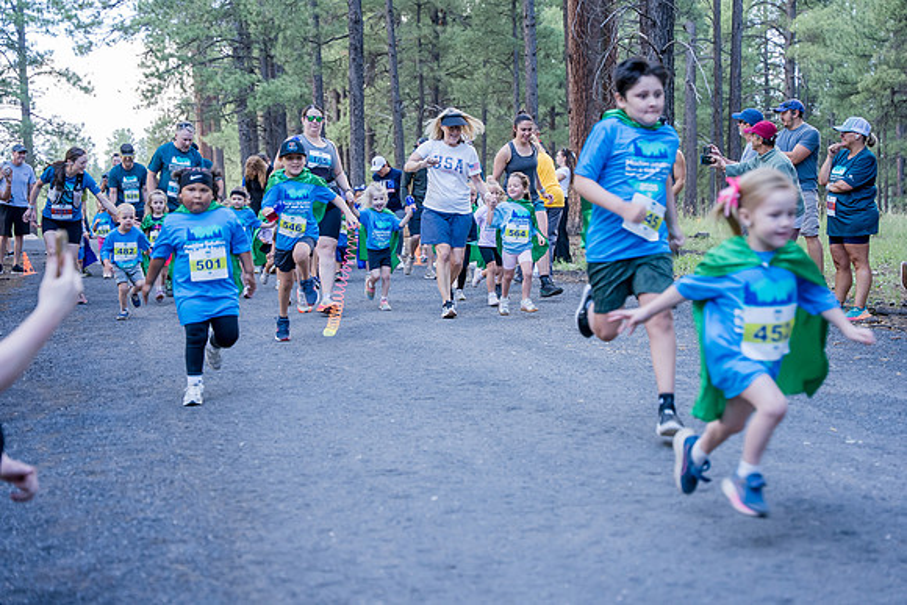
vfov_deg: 21.8
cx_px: 454
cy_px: 302
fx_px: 1575
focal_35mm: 62
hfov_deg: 32.1
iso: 400
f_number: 3.2
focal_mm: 62.5
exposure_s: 1/250
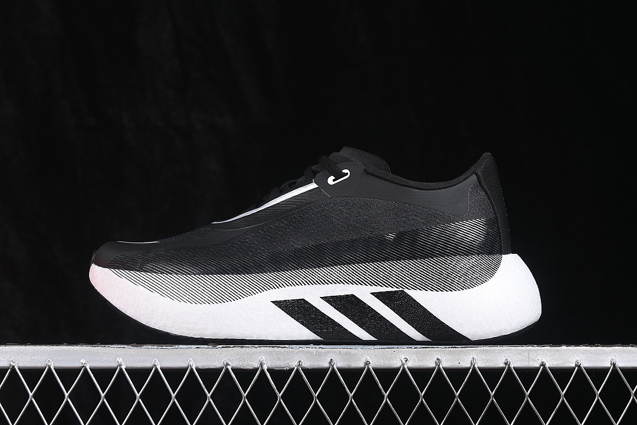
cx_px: 318
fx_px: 1327
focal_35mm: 75
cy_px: 212
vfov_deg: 18.2
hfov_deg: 27.0
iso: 160
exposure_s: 1/60
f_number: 6.3
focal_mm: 50
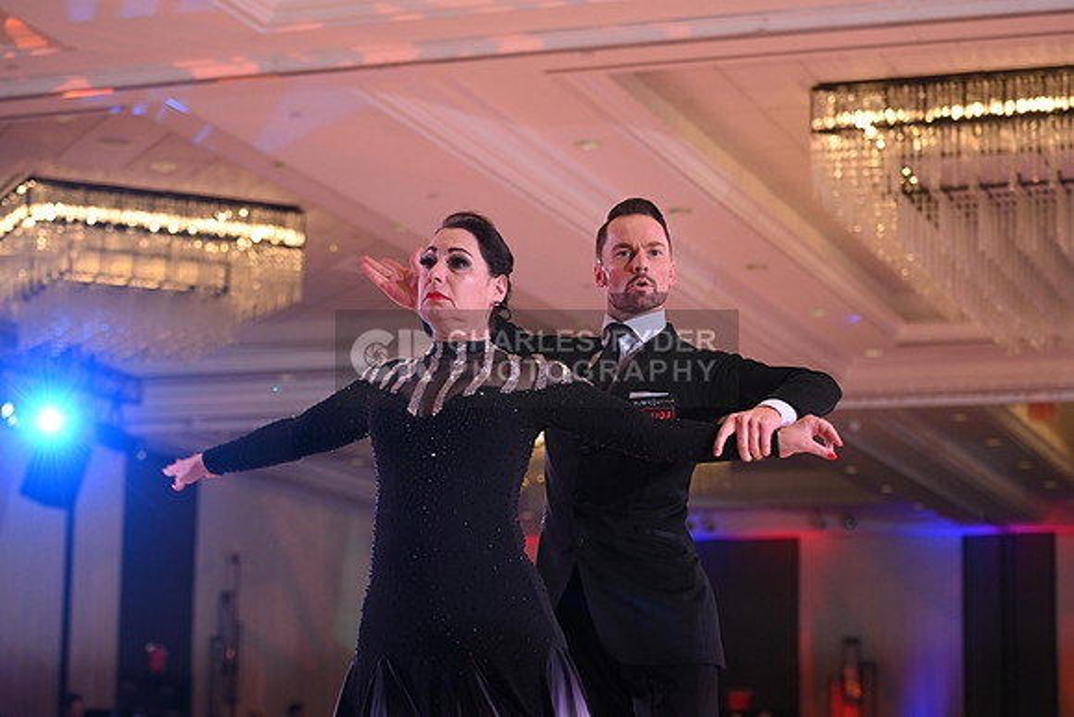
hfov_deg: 23.6
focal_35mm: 86
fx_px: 2566
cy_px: 358
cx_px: 537
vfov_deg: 15.9
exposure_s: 1/250
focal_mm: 86
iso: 1600
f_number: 5
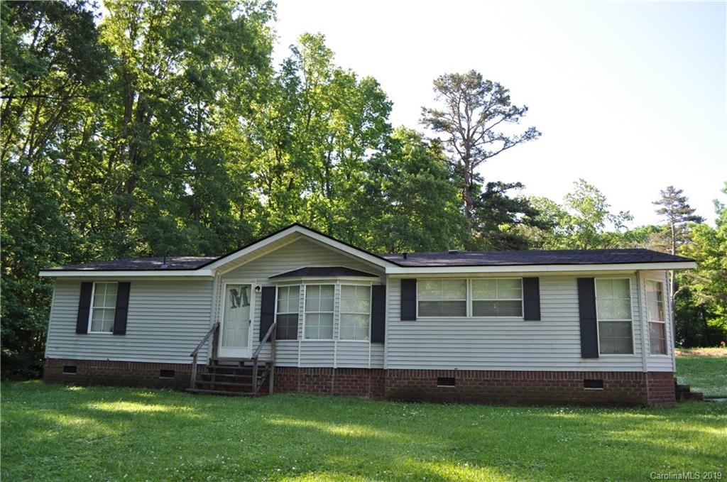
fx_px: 605
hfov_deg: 62.0
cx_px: 364
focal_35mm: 30
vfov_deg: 43.5
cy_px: 241
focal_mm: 20
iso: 200
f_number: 5.6
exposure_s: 1/200
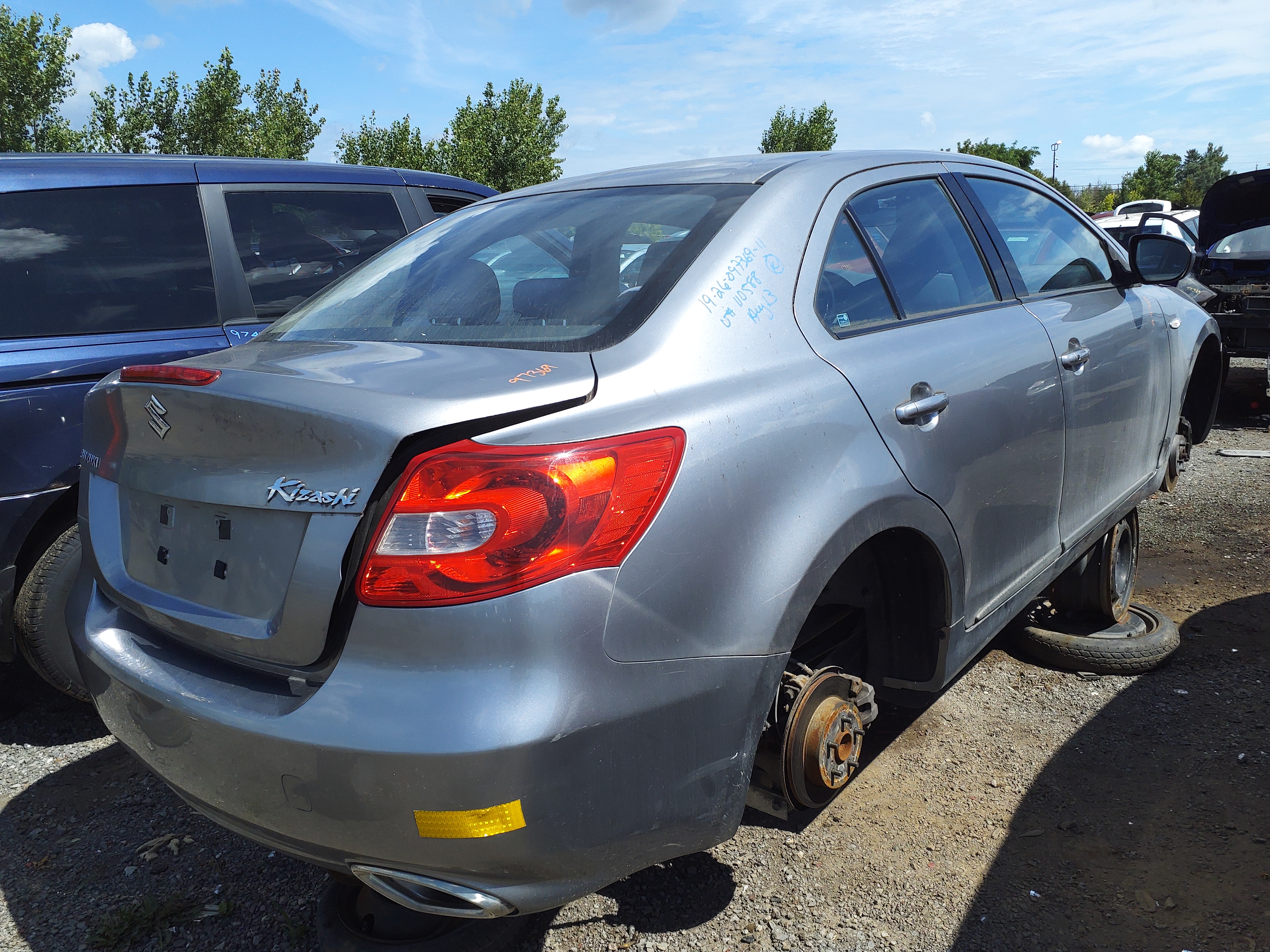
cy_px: 476
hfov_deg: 67.3
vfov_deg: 53.1
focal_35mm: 26
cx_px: 635
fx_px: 954
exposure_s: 1/1662
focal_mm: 3.58
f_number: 1.9
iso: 40
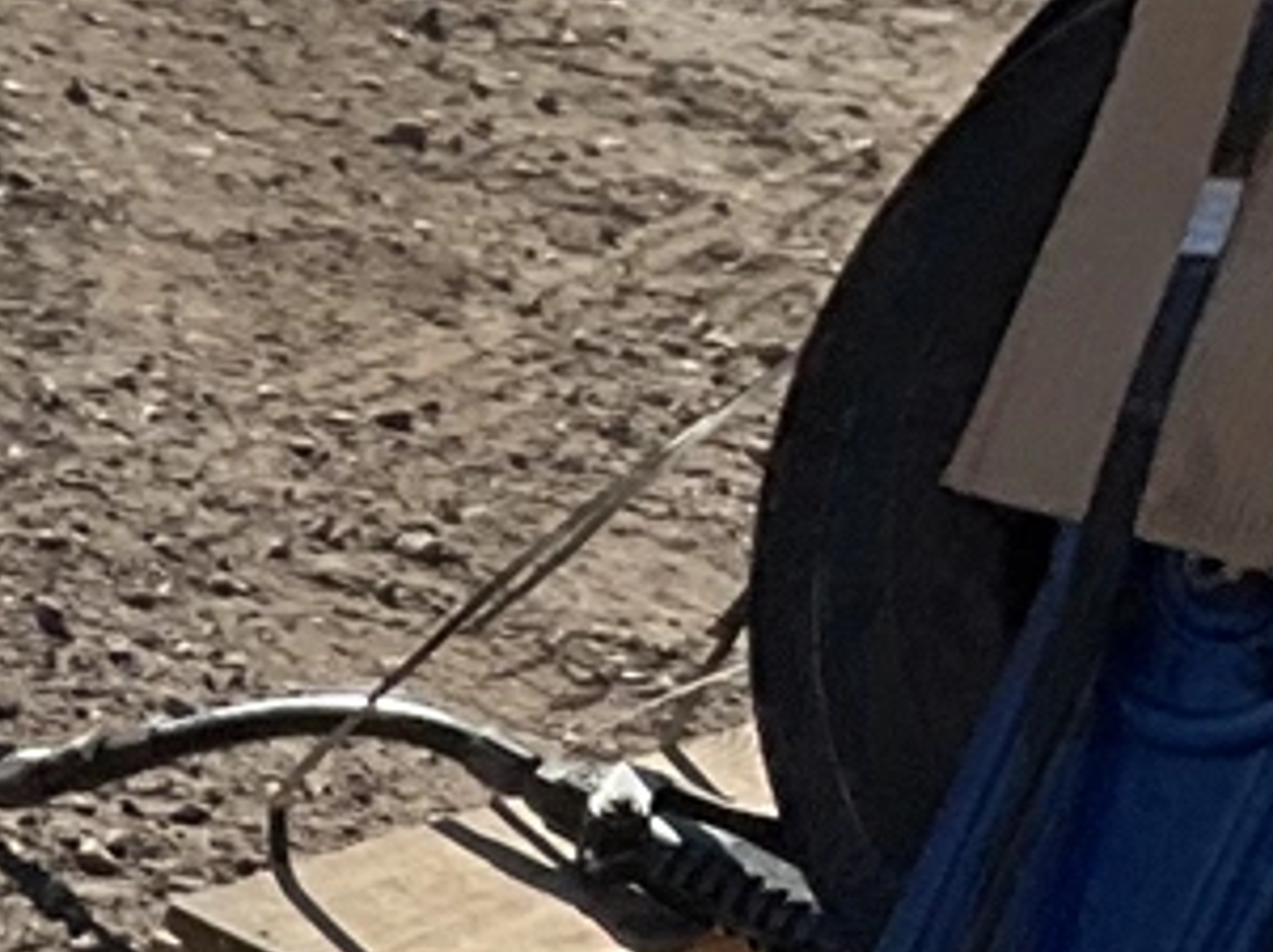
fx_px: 7089
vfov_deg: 6.8
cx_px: -2487
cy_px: 3046
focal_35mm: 193
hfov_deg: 8.6
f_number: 1.8
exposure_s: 1/1076
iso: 25
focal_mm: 3
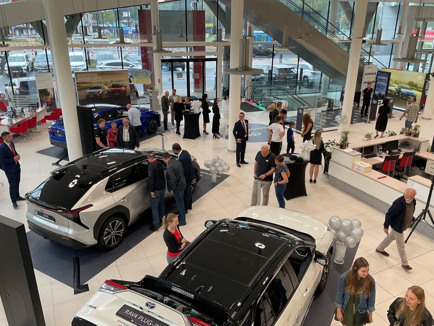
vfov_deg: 48.2
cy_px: 163
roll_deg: +0.5
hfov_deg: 61.7
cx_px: 217
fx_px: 364
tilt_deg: -21.8
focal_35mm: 29
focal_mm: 3
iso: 40
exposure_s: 1/100
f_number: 1.8
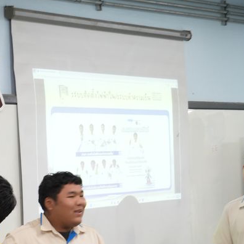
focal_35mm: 116
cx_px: -60
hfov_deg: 14.5
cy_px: 202
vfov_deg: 14.9
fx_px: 925
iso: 1250
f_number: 4.5
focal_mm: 36
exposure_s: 1/60
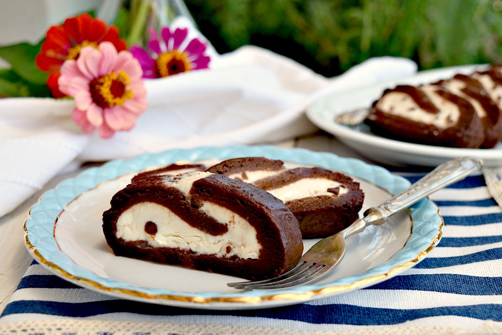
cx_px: 251
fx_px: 732
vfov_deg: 25.7
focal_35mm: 52
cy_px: 168
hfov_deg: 37.9
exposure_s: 1/250
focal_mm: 35
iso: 100
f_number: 5.6
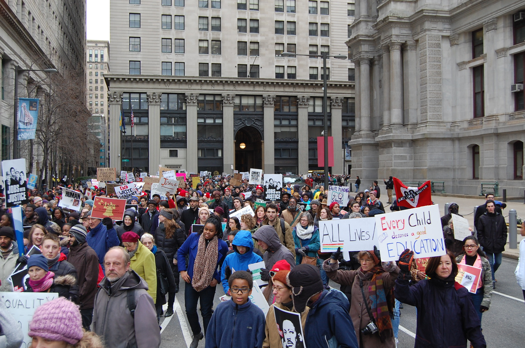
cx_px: 262
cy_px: 174
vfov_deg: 34.1
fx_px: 568
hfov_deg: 49.6
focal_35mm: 39
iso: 400
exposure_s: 1/125
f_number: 5.6
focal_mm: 26
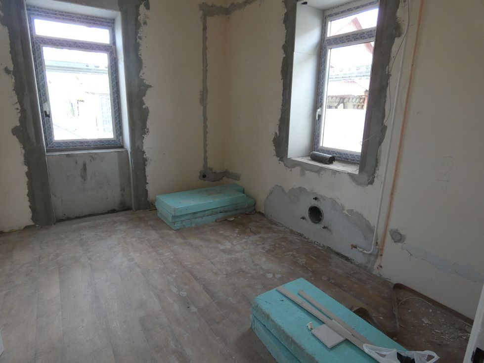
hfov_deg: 81.8
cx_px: 242
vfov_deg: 66.0
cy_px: 182
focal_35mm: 20
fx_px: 280
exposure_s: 1/60
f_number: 2.8
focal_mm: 3.6
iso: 200
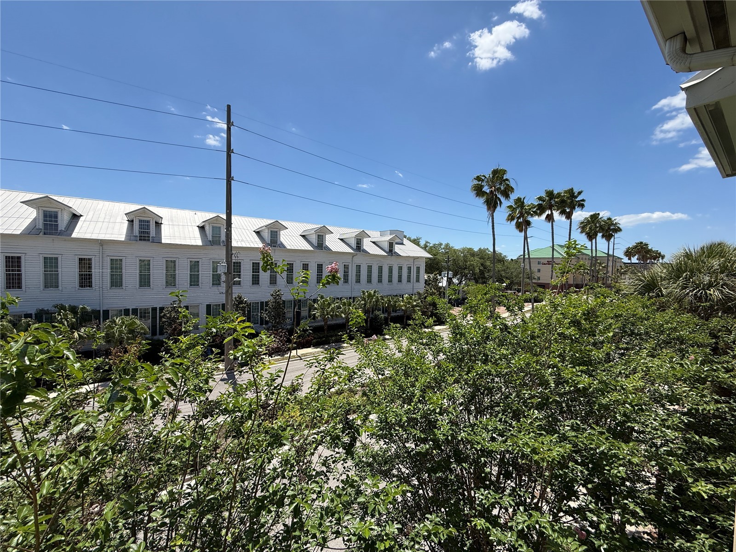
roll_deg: -1.2
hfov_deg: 102.1
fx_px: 298
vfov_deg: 85.7
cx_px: 368
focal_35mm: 14
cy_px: 276
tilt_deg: -1.5
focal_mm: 2.22
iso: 50
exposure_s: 1/2320
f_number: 2.2
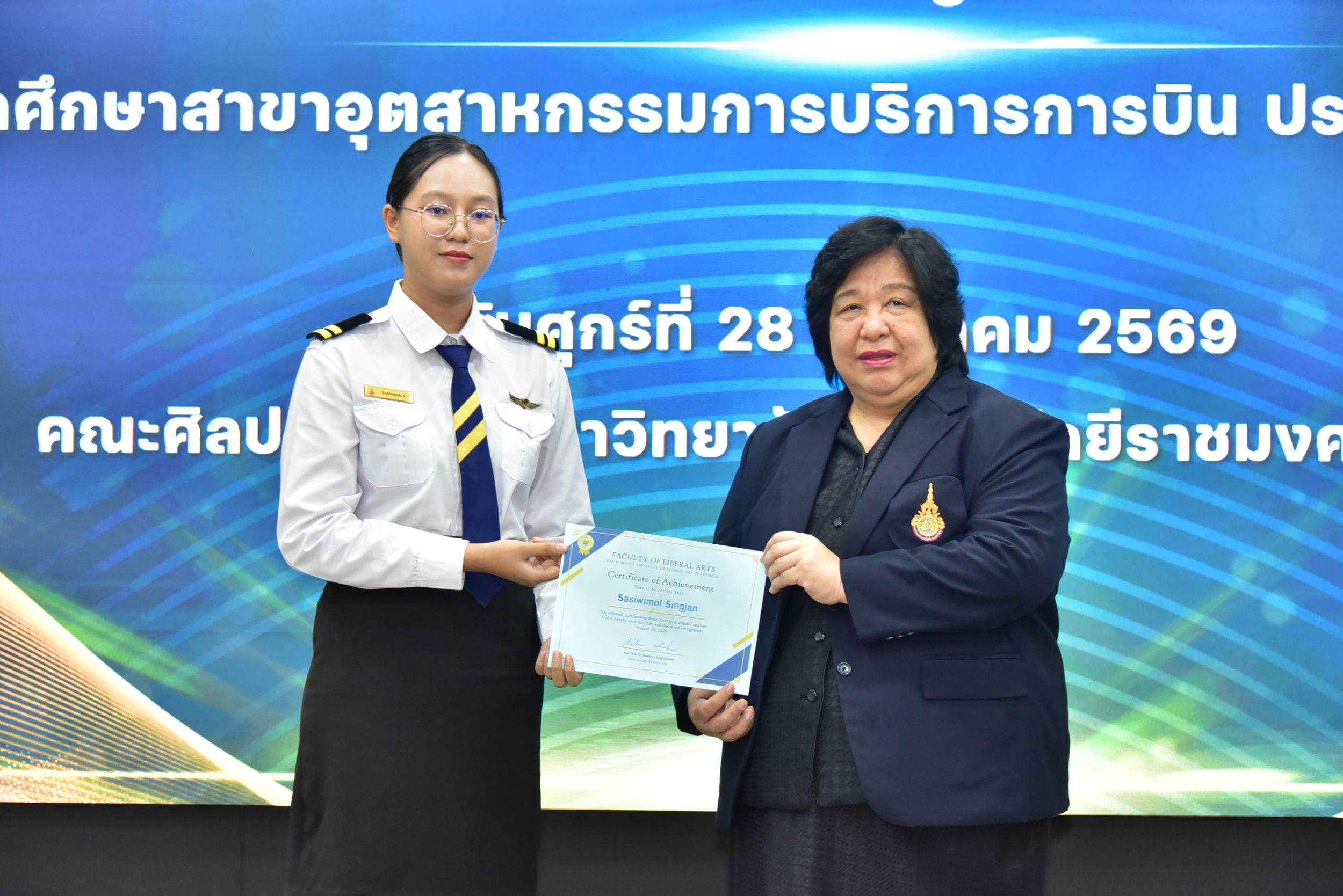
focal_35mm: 82
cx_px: 672
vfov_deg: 16.7
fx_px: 3060
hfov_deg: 24.8
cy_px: 448
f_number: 5.6
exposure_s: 1/200
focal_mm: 82
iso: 4000
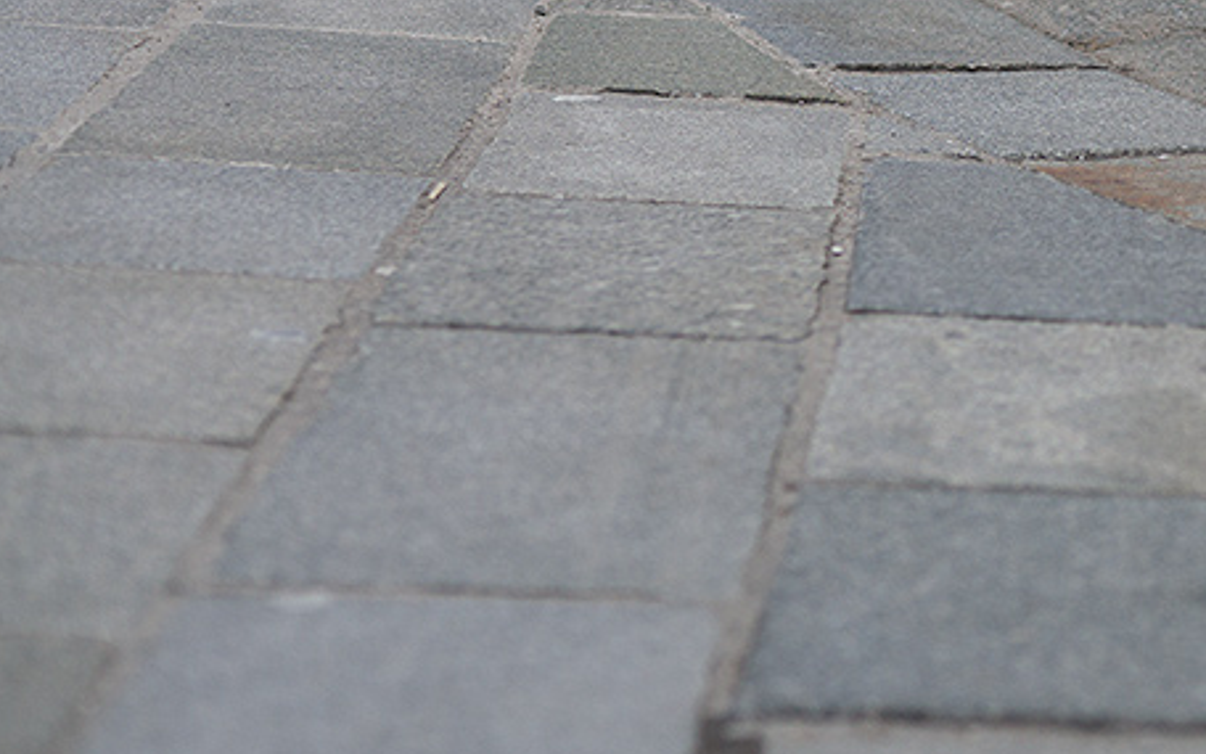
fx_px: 4404
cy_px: -161
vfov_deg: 9.6
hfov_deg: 14.9
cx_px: 1566
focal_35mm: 134
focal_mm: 50
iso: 250
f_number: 3.5
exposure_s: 1/125
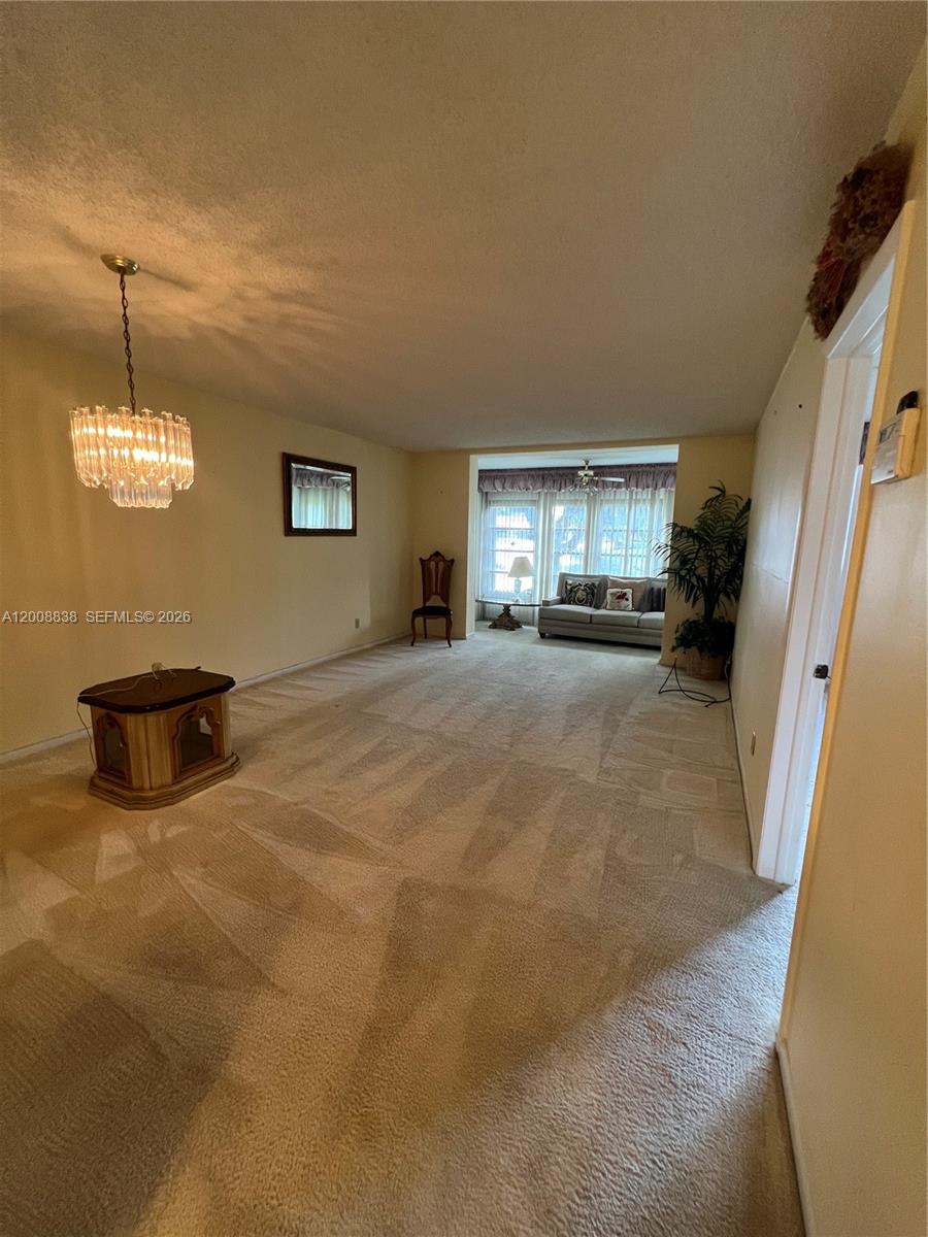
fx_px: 465
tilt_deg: -8.9
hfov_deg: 89.9
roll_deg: -1.7
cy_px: 618
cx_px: 464
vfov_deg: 106.2
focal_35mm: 13
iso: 250
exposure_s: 1/60
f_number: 1.8
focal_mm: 1.57
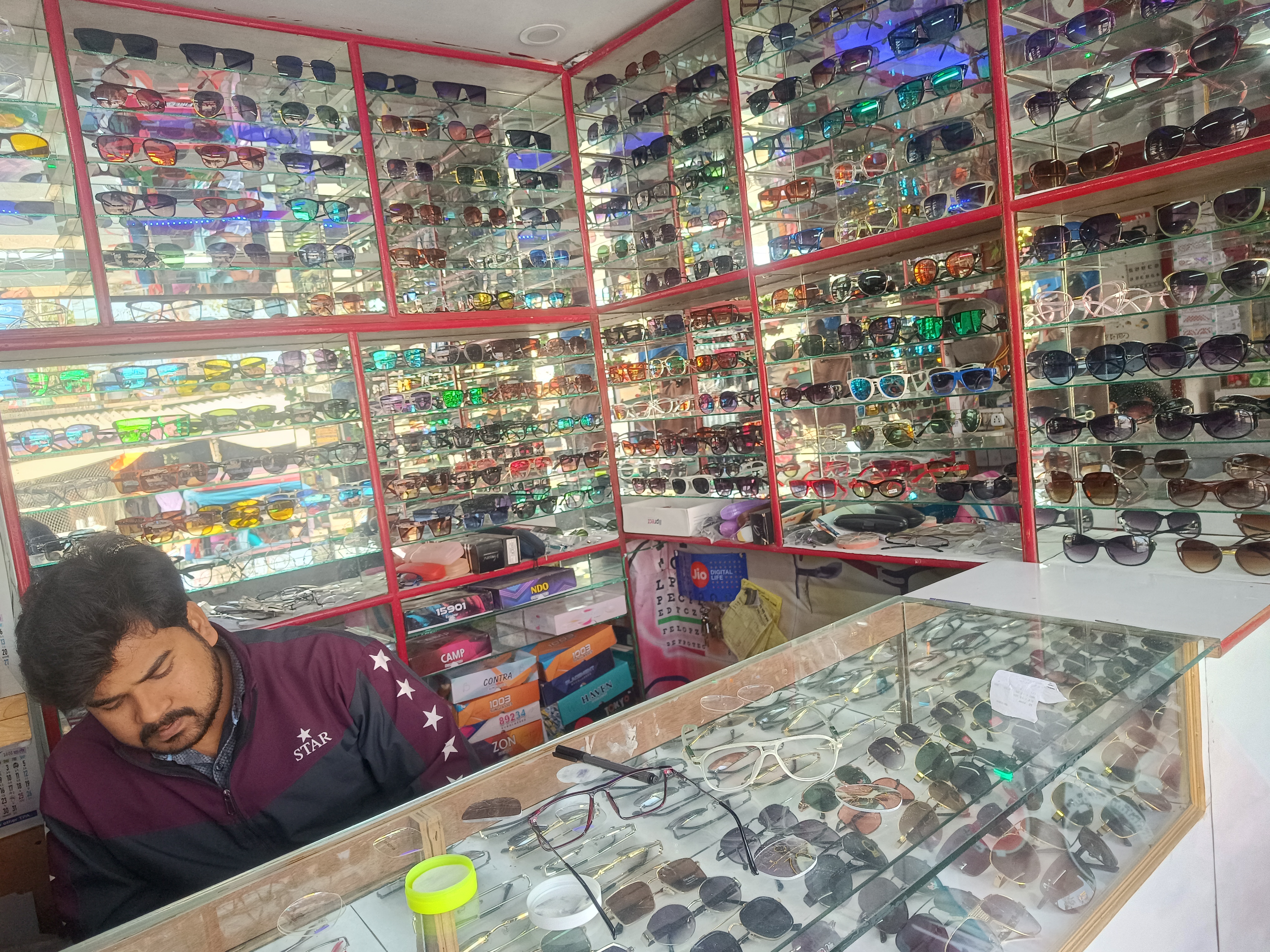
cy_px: 476
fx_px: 881
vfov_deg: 56.8
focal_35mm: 24
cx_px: 635
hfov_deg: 71.6
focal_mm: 5.59
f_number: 1.88
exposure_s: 1/101
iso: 211
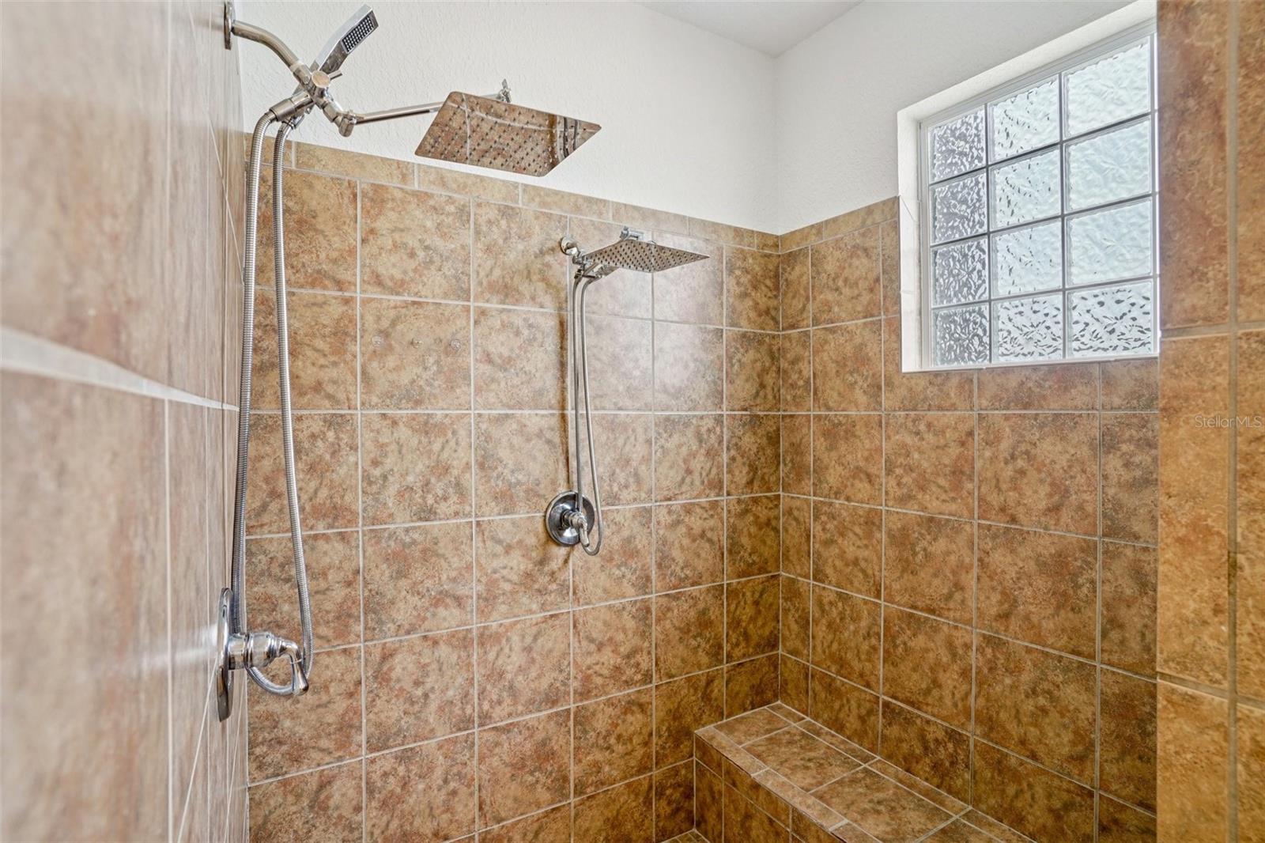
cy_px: 422
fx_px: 597
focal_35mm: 17
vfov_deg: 70.4
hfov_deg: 93.3
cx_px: 632
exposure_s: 1/25
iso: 400
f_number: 8
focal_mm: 17
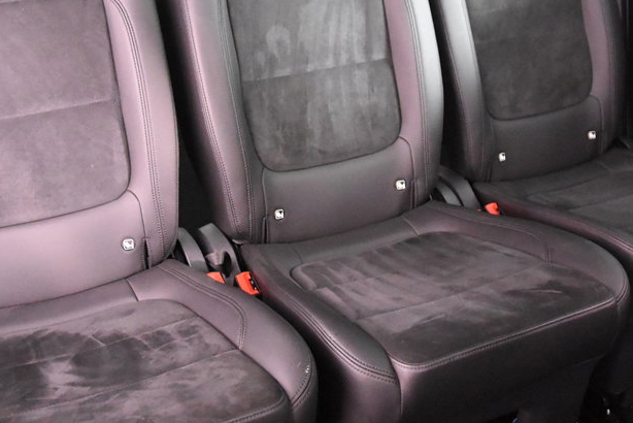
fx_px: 880
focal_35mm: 50
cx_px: 276
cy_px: 125
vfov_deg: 26.8
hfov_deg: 39.5
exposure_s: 1/30
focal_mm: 20
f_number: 2.8
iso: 8000
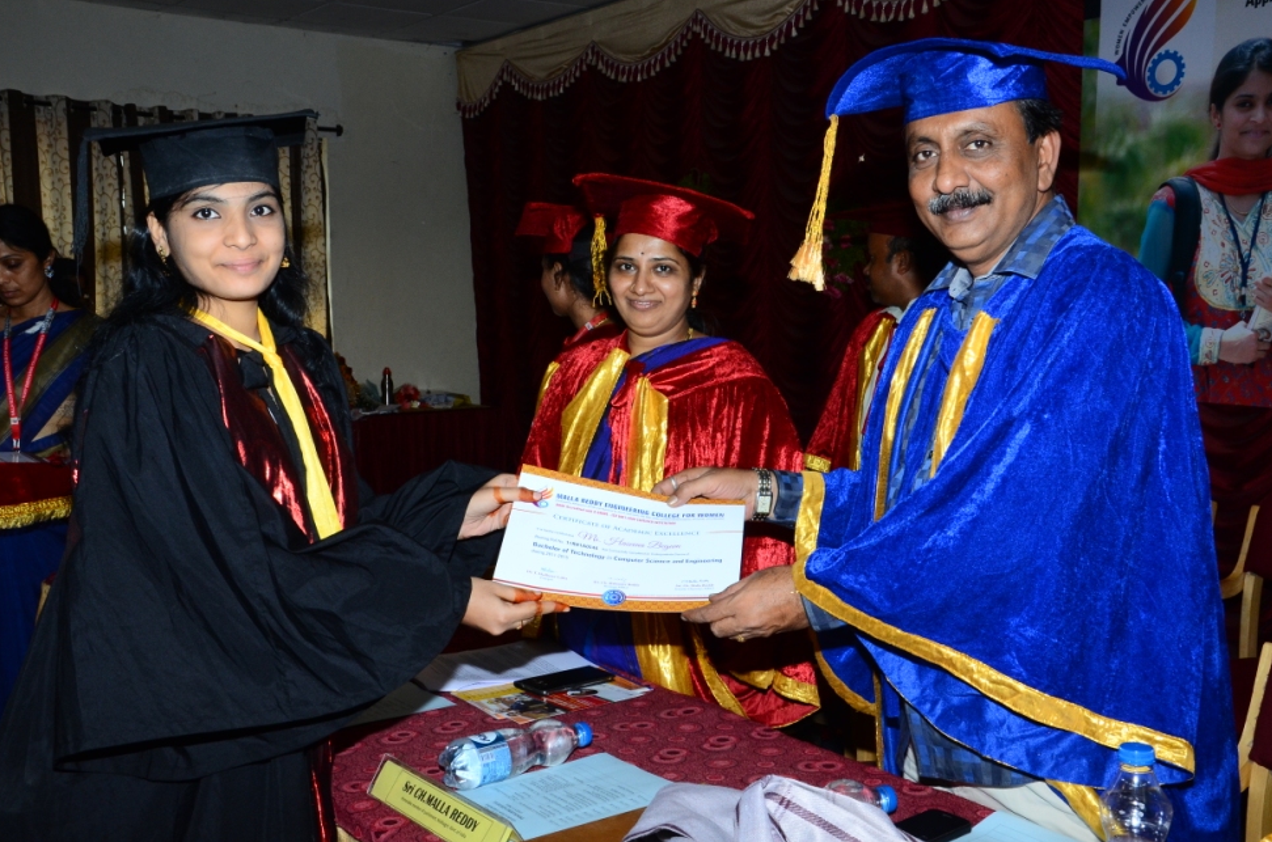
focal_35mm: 40
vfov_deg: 33.6
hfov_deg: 49.1
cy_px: 432
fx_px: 1394
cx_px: 651
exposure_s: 1/125
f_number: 11
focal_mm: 25
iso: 800
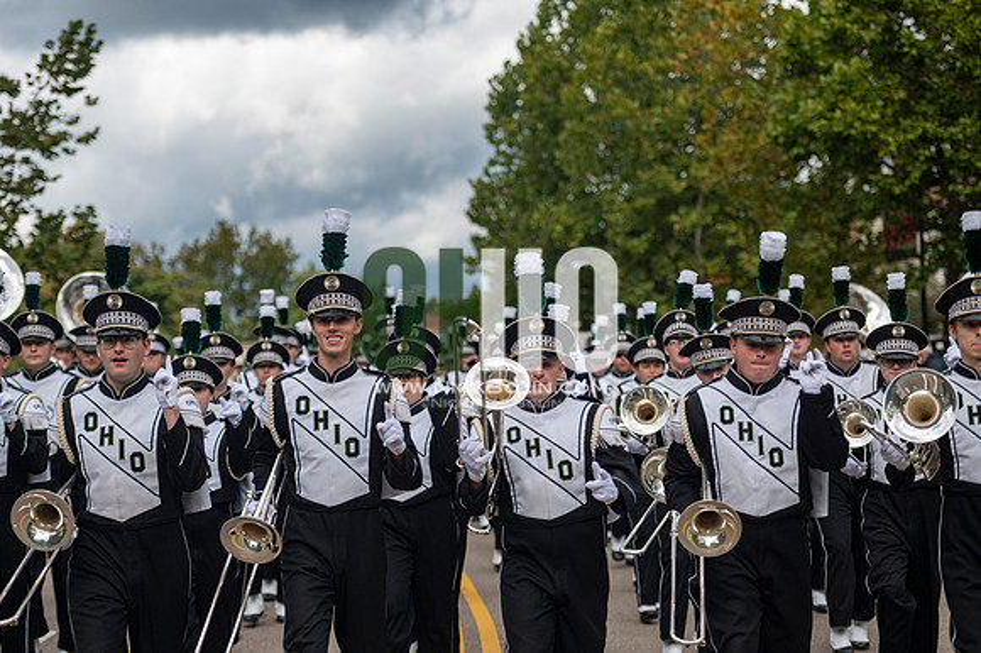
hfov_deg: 22.6
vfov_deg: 15.2
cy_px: 326
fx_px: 2451
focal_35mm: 90
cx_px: 490
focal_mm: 90
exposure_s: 1/8000
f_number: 2.8
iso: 400
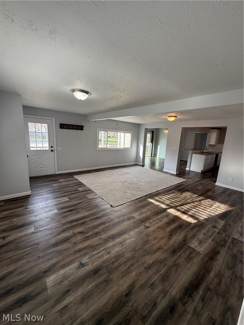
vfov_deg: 102.1
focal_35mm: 14
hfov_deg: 85.7
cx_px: 122
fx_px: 132
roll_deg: -3.2
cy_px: 162
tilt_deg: -10.8
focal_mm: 2.22
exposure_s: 1/99
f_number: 2.2
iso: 80
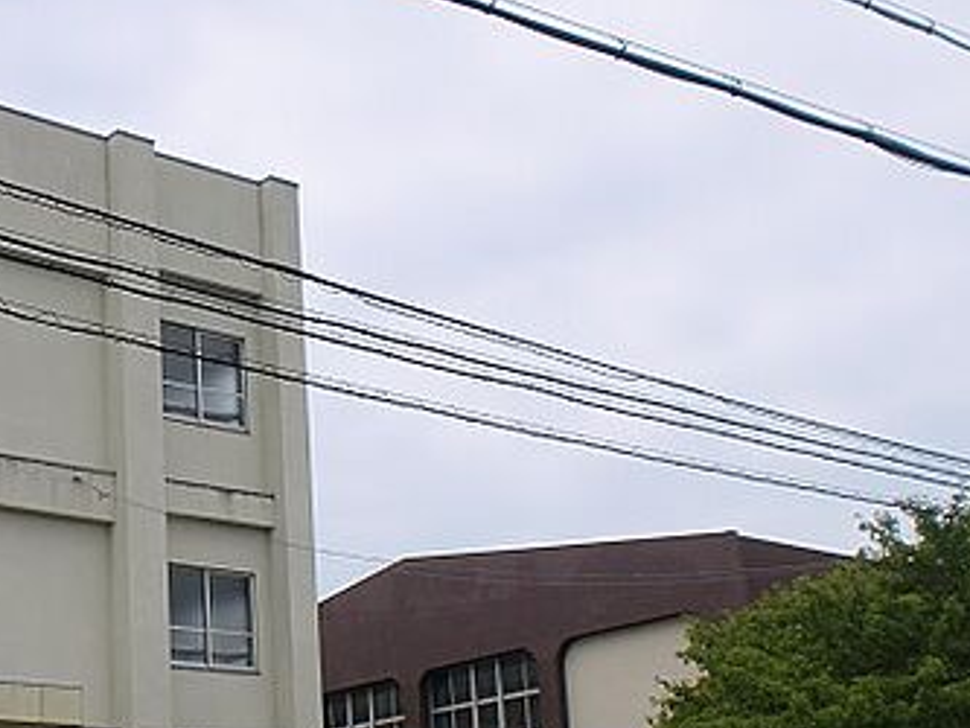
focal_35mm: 63
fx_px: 1766
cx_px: 151
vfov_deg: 22.8
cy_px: 626
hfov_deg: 29.8
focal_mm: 6.3
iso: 64
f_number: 5.6
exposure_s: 1/500
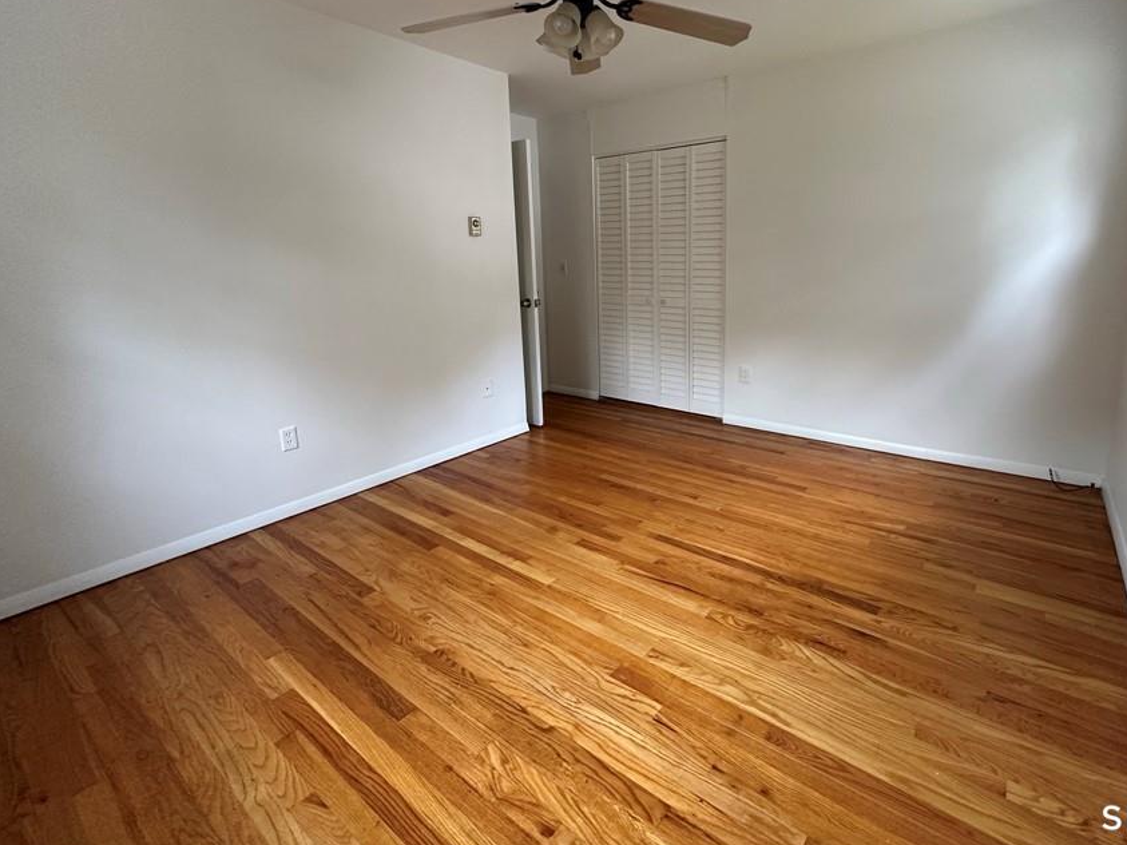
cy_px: 345
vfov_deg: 74.0
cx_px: 639
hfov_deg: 90.5
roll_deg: +0.8
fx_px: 553
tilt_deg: -9.9
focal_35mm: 17
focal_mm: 2.22
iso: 250
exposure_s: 1/60
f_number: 2.2
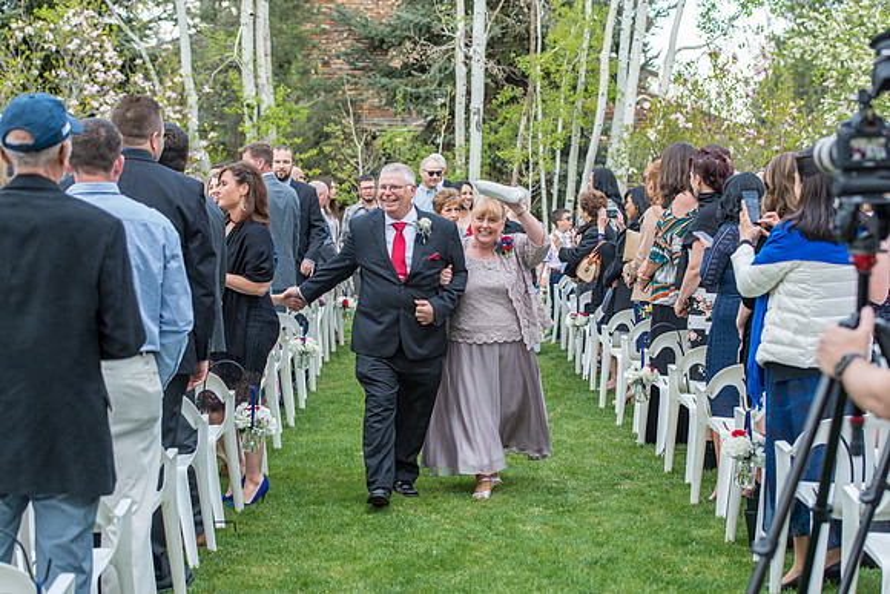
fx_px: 1731
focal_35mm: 70
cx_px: 445
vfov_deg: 19.5
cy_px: 297
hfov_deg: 28.8
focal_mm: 70
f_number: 5
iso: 400
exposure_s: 1/200
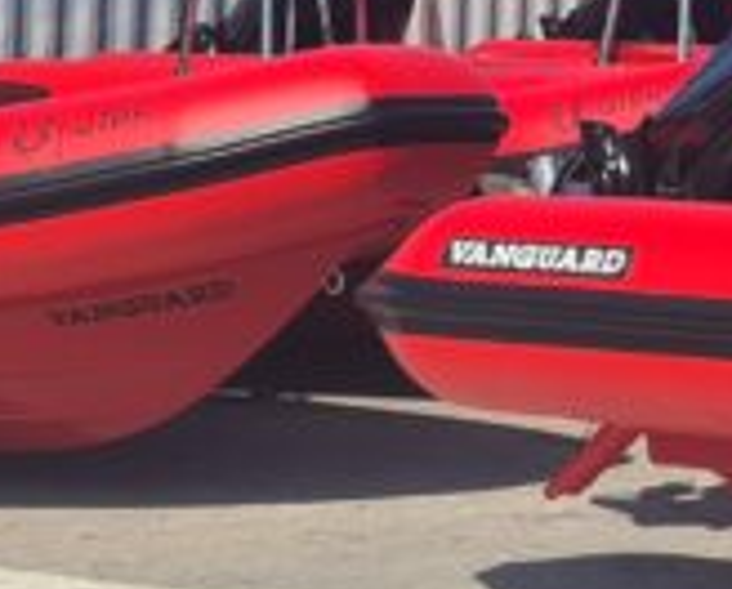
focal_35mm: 158
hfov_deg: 11.3
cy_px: -567
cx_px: 1312
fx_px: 3431
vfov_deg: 9.2
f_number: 1.8
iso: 50
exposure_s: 1/4160
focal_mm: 5.4
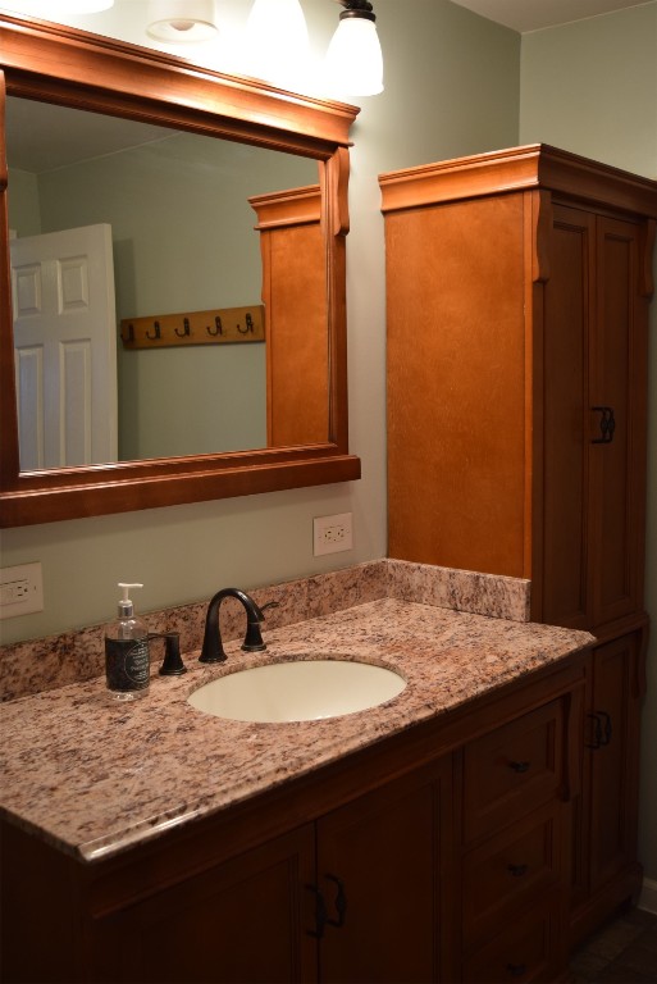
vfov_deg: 53.1
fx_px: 984
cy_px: 492
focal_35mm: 36
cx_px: 328
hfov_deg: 36.9
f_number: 4
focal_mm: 24
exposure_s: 1/60
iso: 500
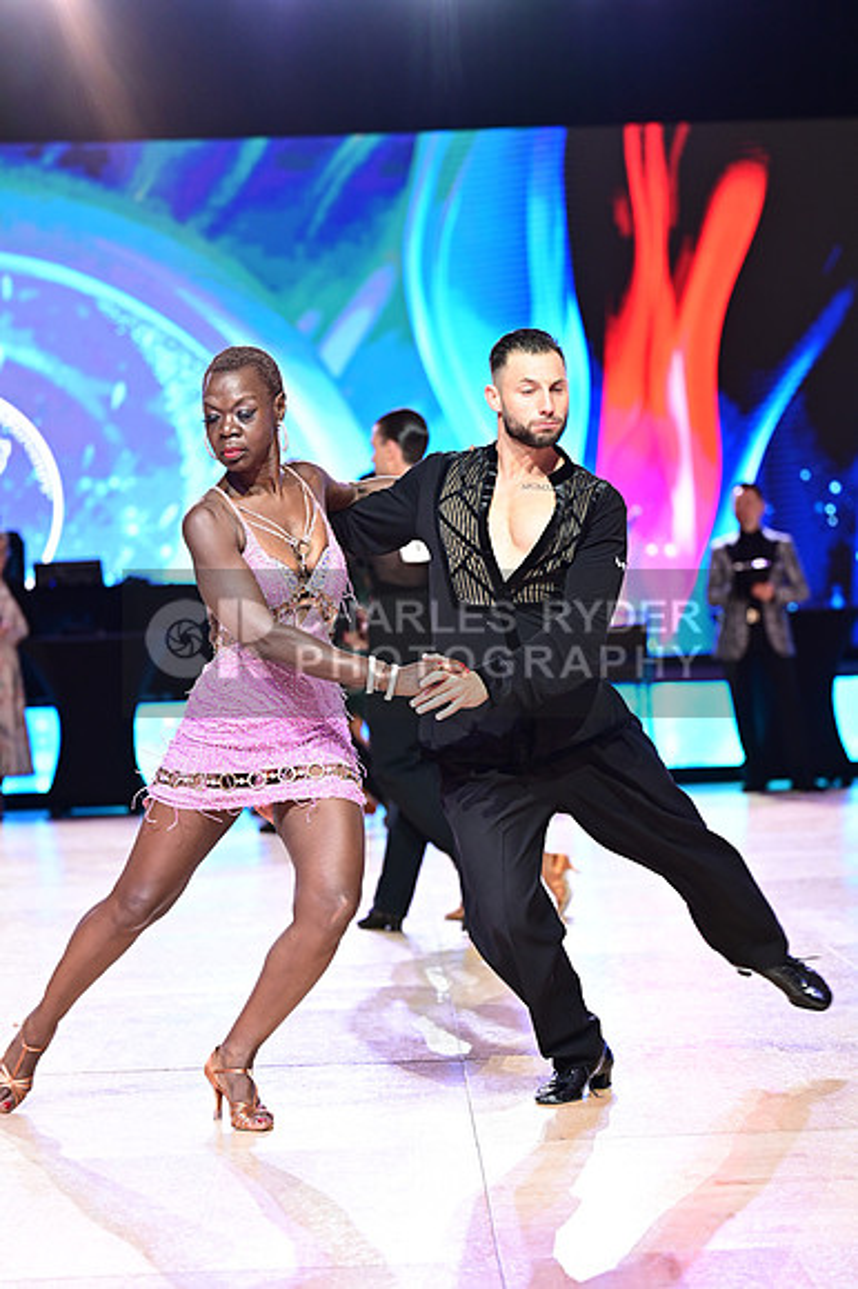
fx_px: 3150
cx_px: 429
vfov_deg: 23.1
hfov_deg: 15.5
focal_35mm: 88
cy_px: 644
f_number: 2.8
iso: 1600
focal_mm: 88
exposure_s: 1/320
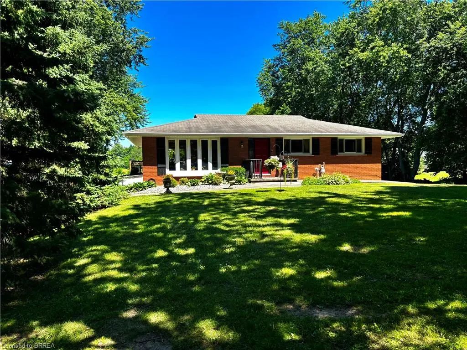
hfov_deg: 67.3
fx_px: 351
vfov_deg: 53.1
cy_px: 175
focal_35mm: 26
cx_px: 234
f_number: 1.6
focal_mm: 5.96
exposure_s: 1/1068
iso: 50
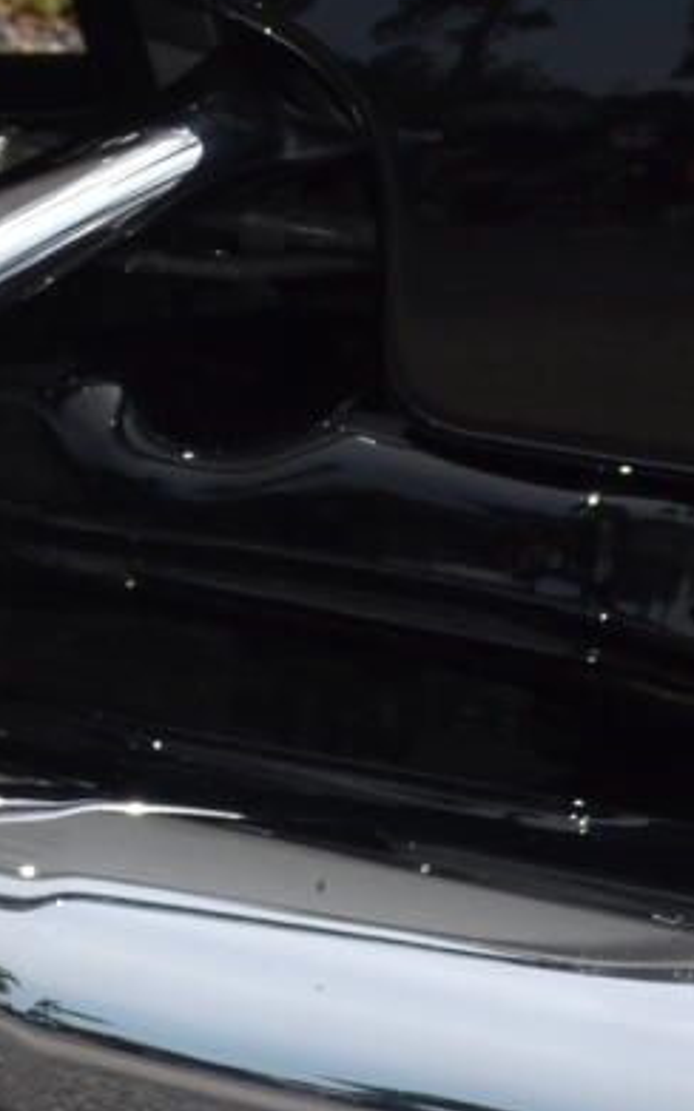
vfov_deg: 9.5
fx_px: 6635
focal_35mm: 219
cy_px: -197
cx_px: -626
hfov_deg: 5.9
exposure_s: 1/200
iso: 100
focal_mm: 28
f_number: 9
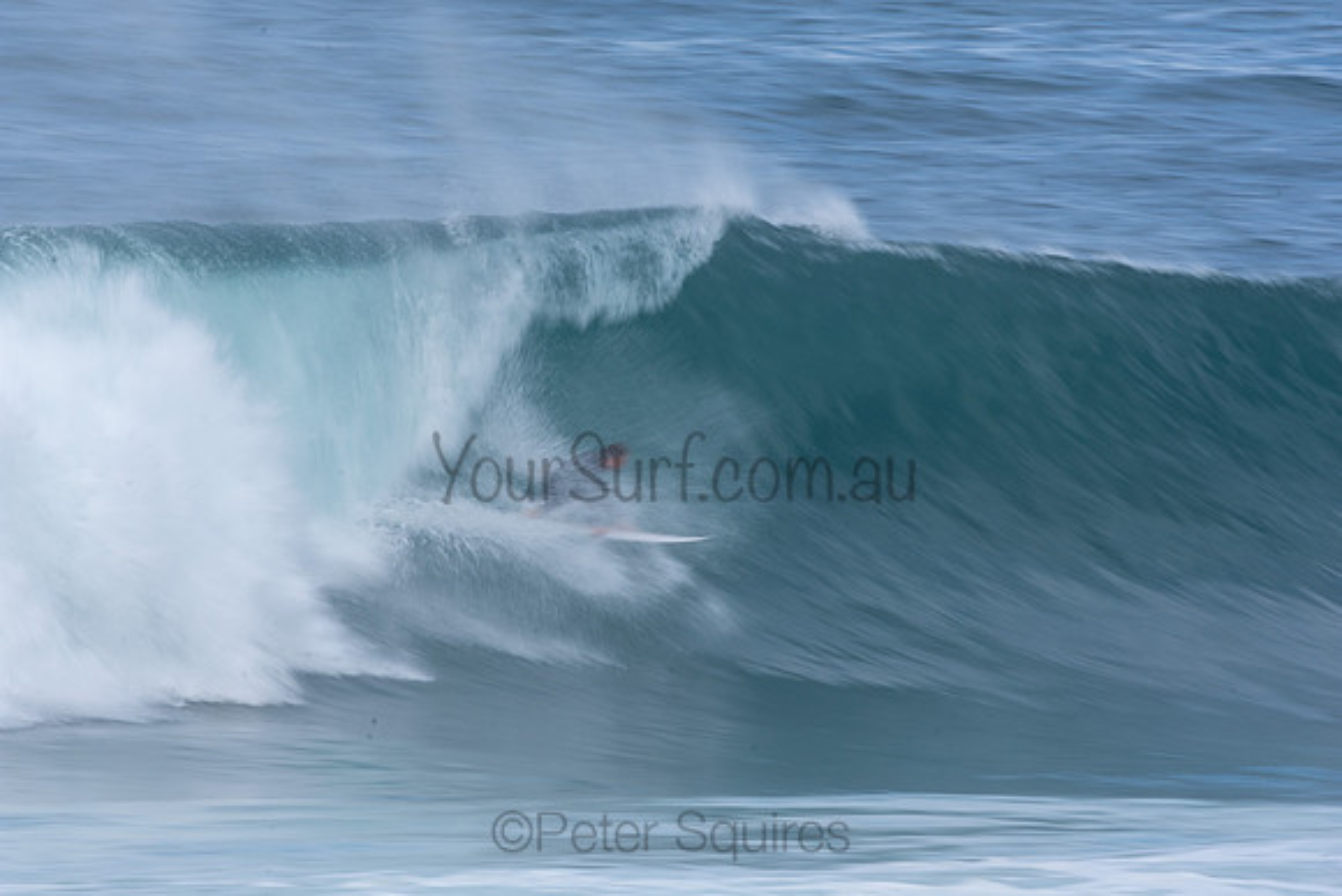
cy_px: 448
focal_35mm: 750
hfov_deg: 2.7
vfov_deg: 1.8
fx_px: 27964
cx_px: 671
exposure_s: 1/25
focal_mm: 500
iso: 100
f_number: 22
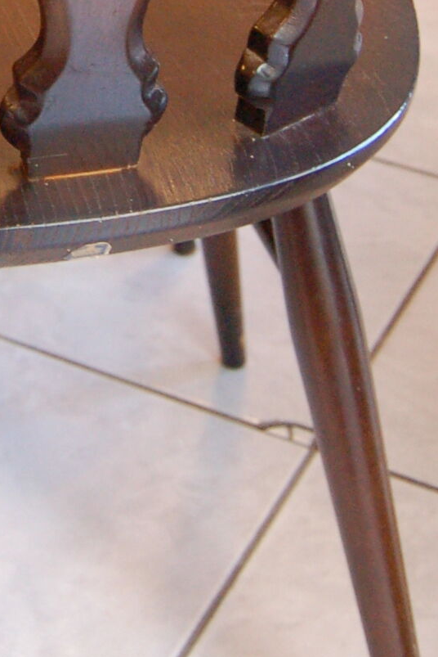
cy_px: -106
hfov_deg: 13.4
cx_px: -11
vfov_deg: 19.2
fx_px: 1842
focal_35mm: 101
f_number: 4
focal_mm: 18
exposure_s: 1/60
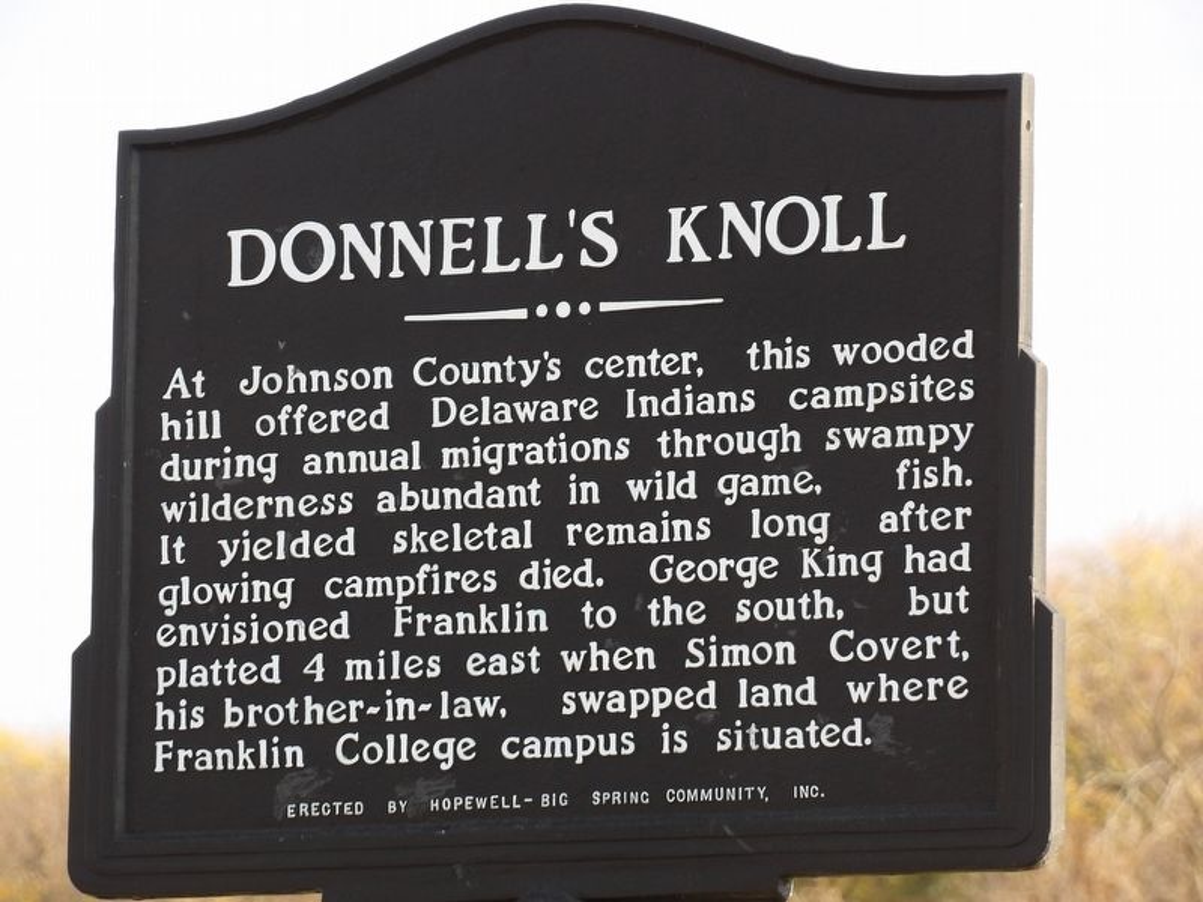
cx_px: 602
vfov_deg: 4.1
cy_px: 451
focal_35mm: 363
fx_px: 12615
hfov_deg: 5.5
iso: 100
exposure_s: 1/125
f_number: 4.2
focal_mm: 65.2
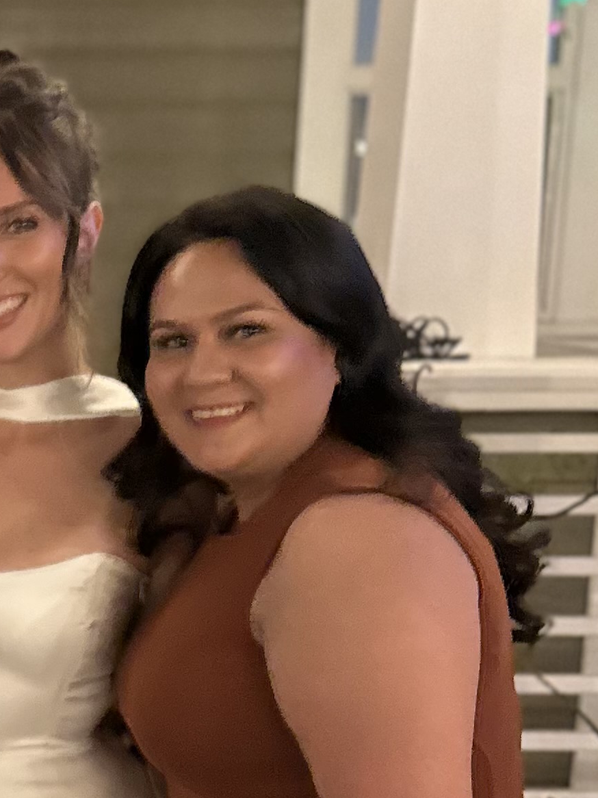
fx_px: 1912
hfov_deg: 16.7
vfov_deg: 23.1
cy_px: 674
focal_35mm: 83
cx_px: -200
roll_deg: -1.2
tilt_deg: -11.7
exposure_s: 1/30
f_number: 1.78
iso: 1250
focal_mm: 6.86
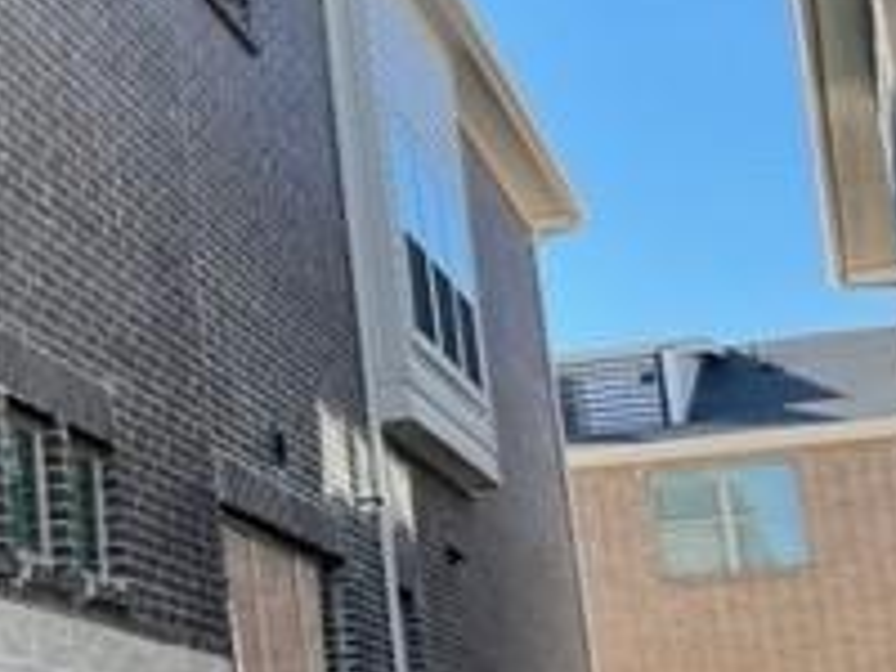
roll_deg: +1.3
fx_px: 2148
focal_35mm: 83
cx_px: -506
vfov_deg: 17.8
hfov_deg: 19.9
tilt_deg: +12.2
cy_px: 399
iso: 32
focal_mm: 4.2
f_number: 1.6
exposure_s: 1/1335
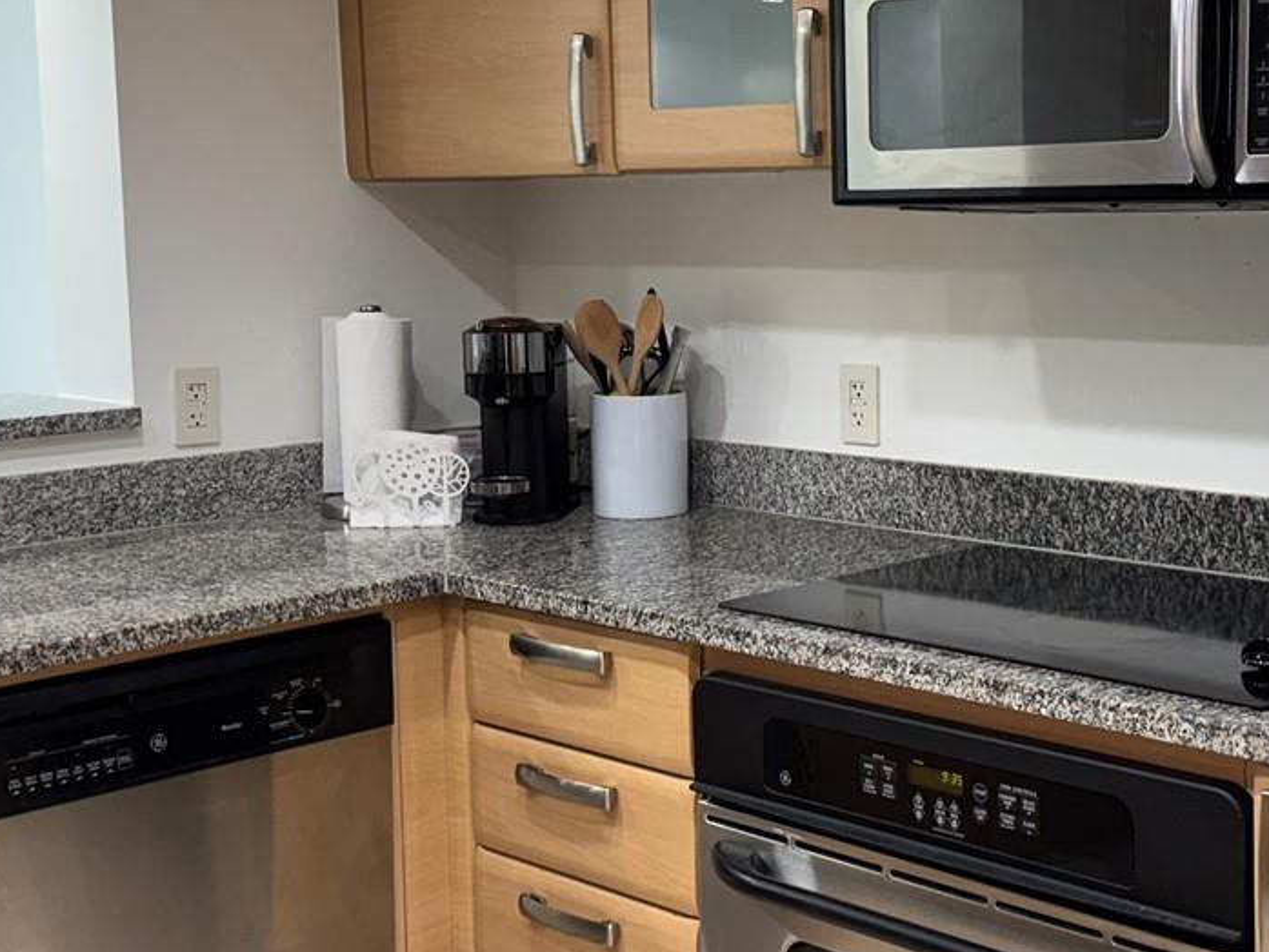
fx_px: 2017
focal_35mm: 55
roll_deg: +0.6
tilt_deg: -6.7
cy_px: 420
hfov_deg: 34.7
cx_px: 793
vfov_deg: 26.6
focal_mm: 6.76
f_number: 1.78
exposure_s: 1/120
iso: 160
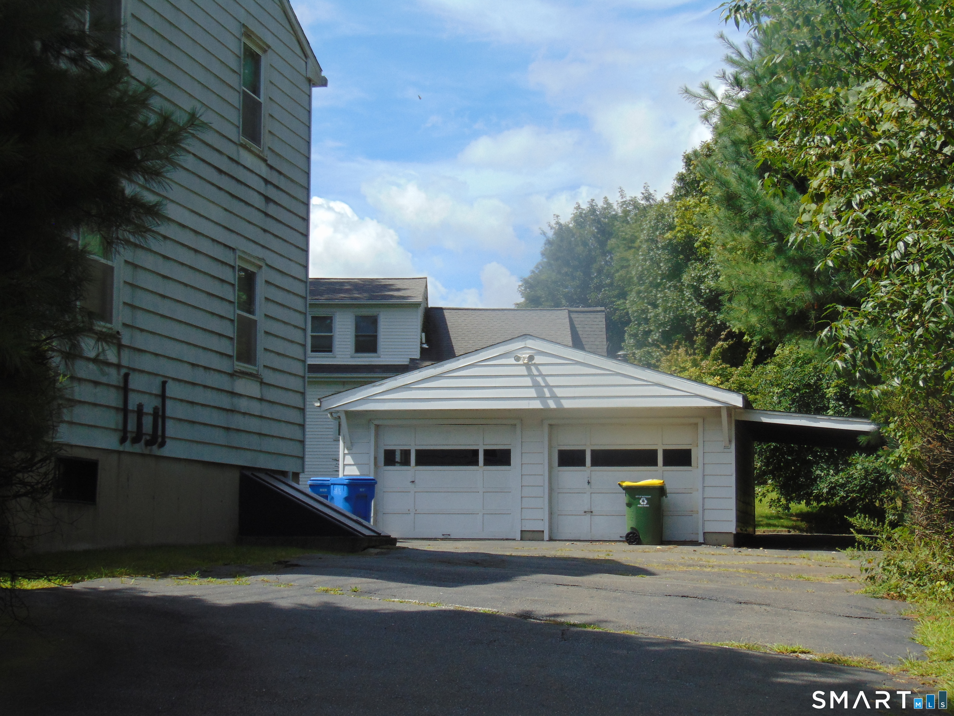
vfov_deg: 24.4
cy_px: 358
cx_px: 477
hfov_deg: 32.2
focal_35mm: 60
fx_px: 1654
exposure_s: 1/800
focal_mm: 10.8
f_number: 3.6
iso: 80
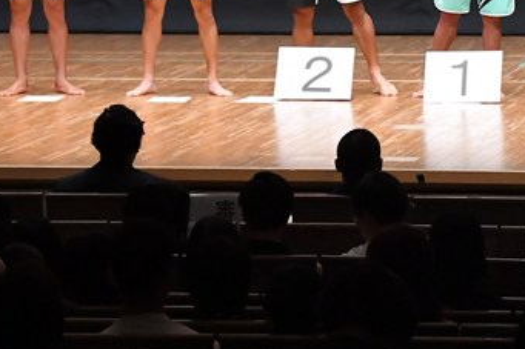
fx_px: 4212
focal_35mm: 289
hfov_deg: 7.1
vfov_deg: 4.7
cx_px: 463
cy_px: -32
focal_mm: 85
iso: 8000
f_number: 5.6
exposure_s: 1/400
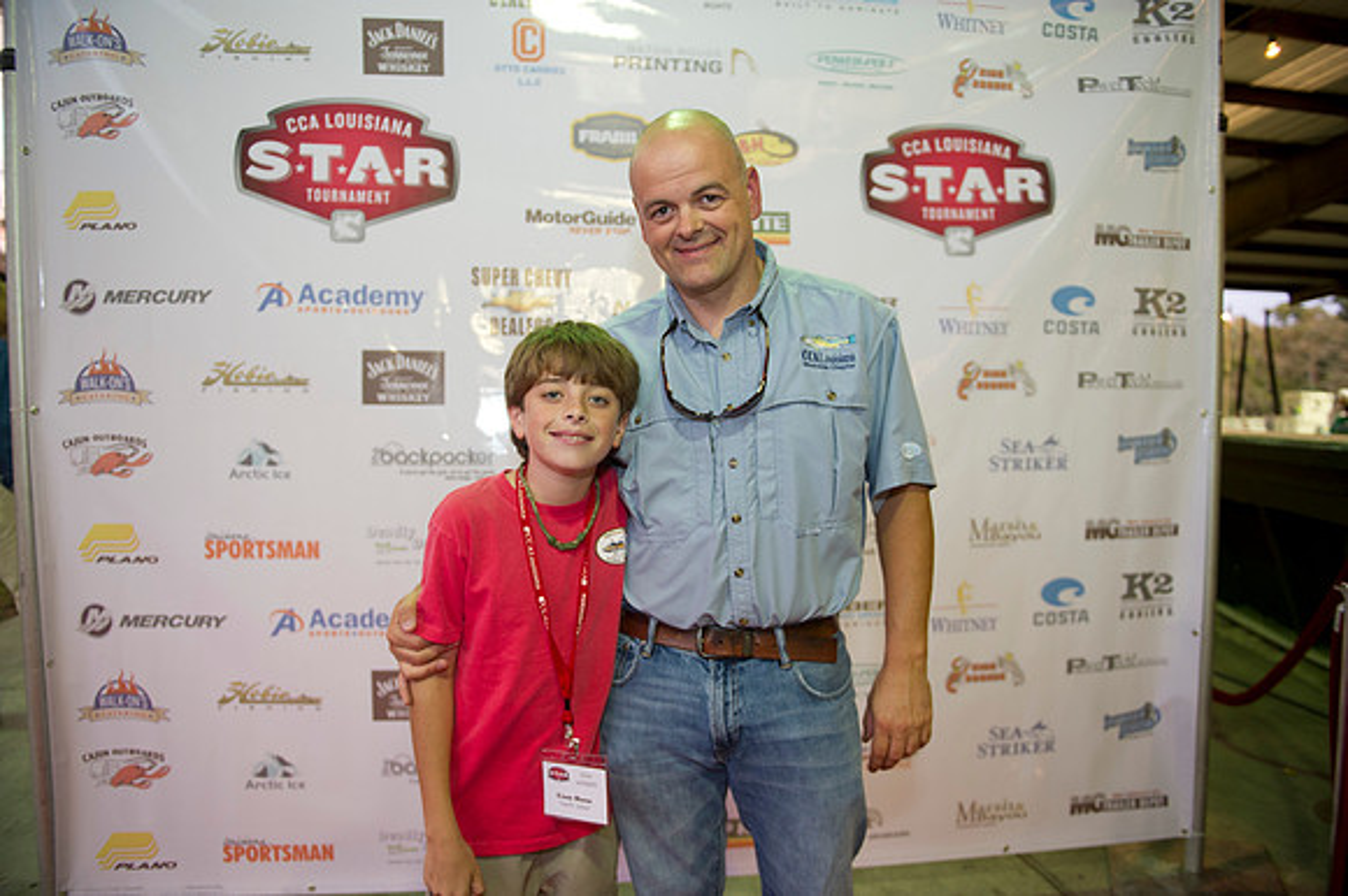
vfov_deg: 53.1
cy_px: 448
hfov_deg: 73.8
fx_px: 898
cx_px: 674
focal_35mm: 24
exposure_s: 1/80
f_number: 2.8
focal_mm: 24
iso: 1000
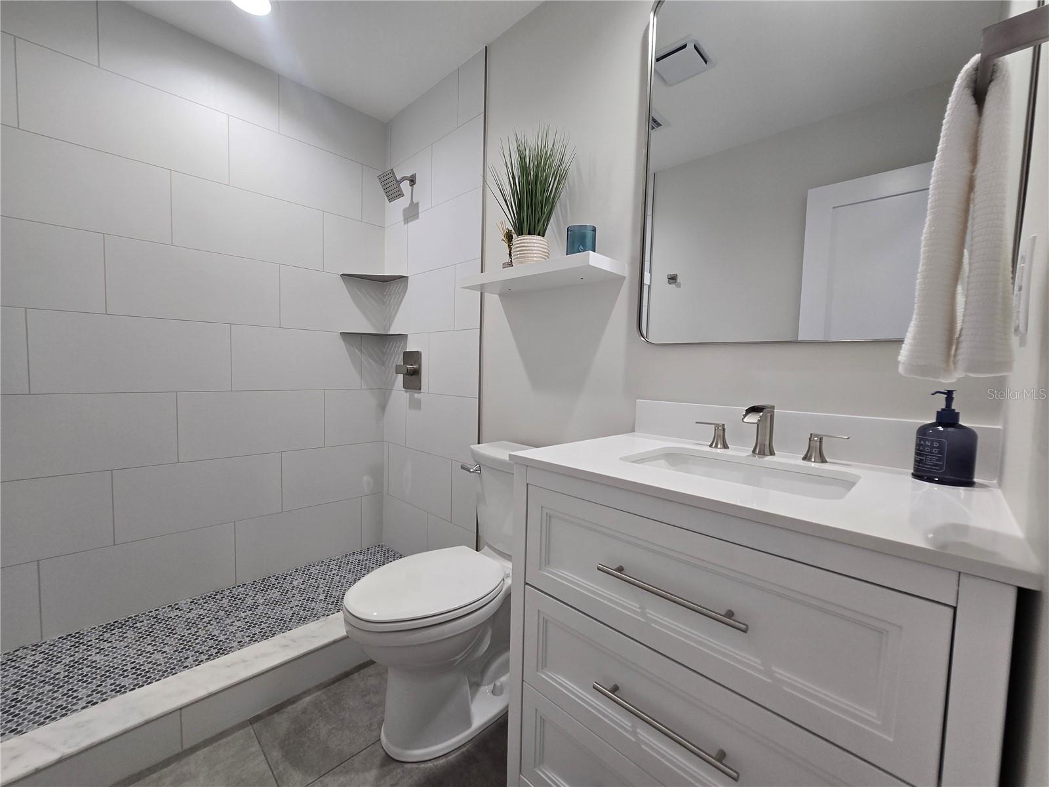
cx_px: 524
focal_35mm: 13
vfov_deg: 89.9
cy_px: 394
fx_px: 394
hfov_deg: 106.2
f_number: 2.2
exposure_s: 1/60
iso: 80
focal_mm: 2.2
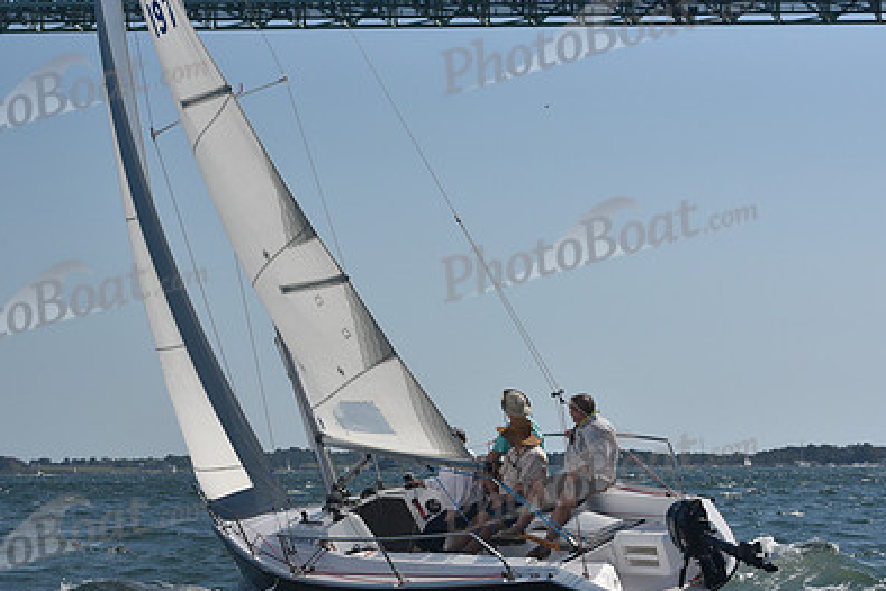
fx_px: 2536
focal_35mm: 103
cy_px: 392
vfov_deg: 13.3
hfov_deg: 19.8
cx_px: 326
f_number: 7.1
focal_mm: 70
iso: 250
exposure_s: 1/1000
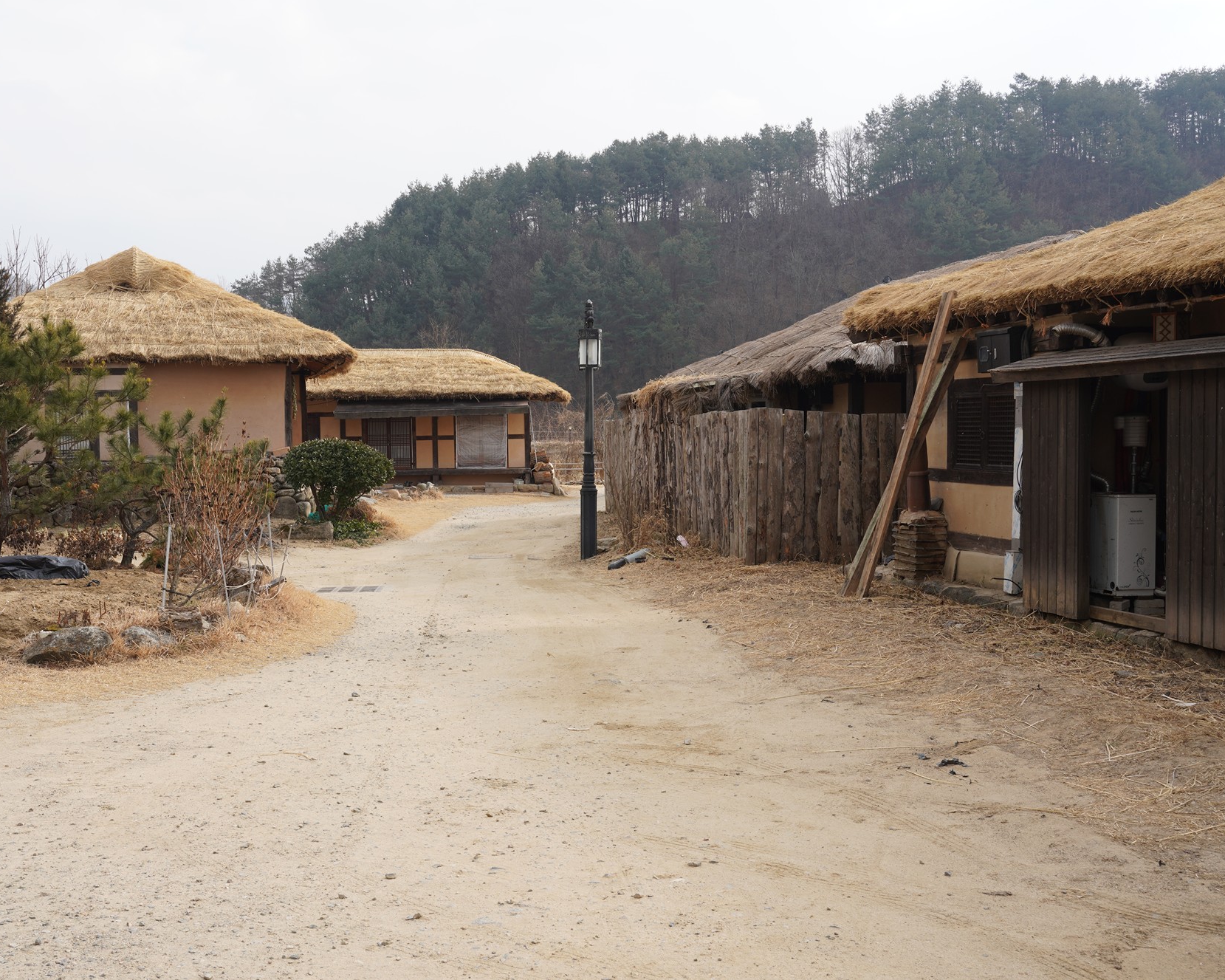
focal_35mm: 43
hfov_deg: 42.7
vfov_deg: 34.9
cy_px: 490
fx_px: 1559
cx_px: 505
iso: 200
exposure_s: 1/100
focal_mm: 38
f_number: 13
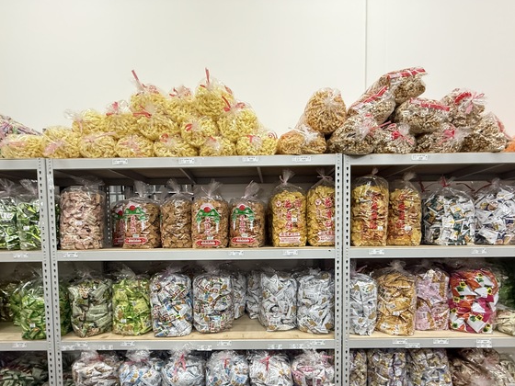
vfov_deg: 70.2
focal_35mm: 18
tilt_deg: -3.2
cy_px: 245
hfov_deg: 87.8
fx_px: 268
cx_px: 256
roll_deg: -0.4
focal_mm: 2.22
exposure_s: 1/60
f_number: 2.2
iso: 640
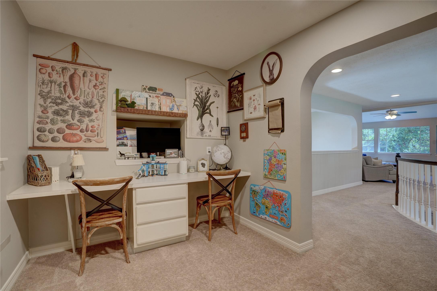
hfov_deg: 96.7
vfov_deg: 73.7
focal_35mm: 16
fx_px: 194
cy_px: 146
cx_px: 218
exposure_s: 1/4
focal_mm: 16
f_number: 8
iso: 400
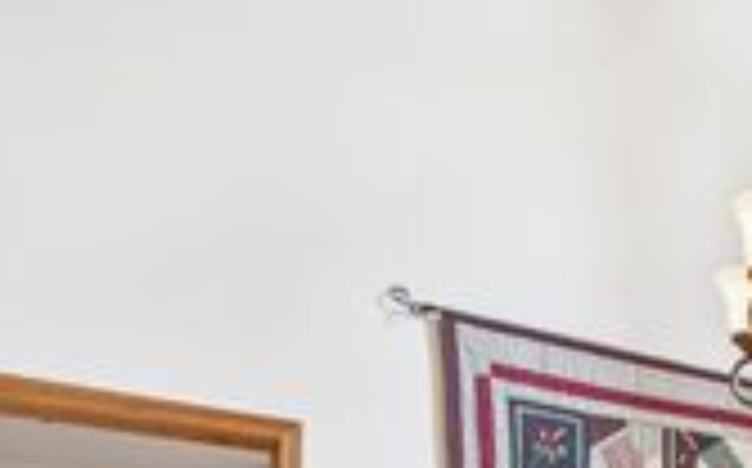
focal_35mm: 52
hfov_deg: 33.1
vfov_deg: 20.4
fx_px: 1065
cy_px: 745
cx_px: 860
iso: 100
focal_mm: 11.5
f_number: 6.3
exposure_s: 1/5
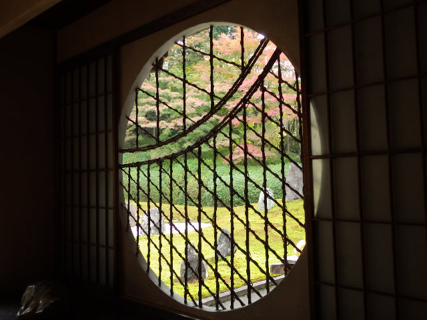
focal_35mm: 33
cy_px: 160
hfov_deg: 55.4
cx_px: 214
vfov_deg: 42.9
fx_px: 407
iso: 125
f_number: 3.3
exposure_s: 1/60
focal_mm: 5.9
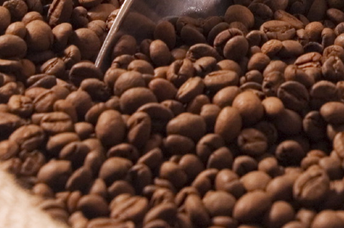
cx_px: 290
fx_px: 1718
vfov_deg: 7.6
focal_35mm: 180
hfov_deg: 11.4
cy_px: -36
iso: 200
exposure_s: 1/320
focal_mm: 40
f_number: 8
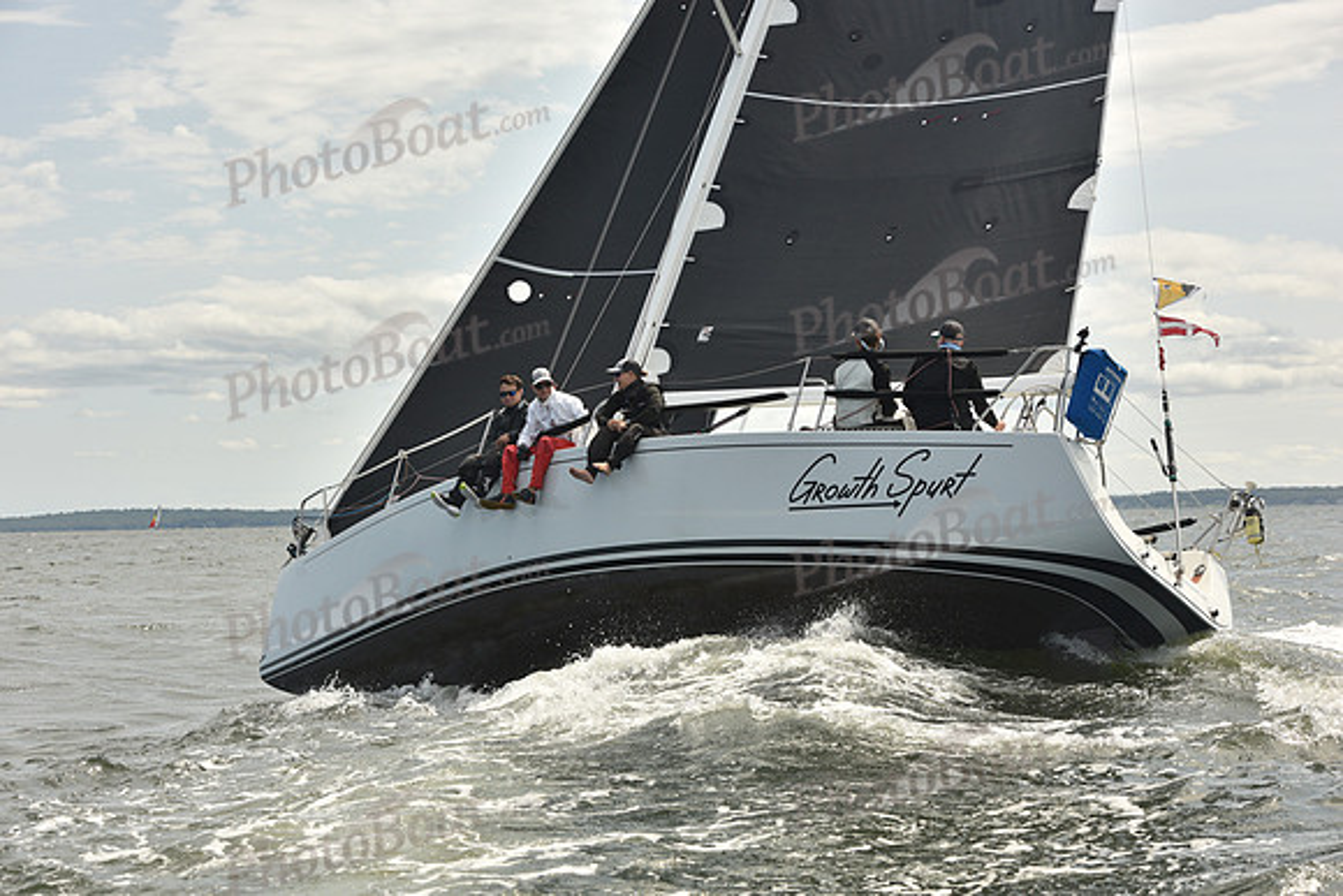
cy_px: 448
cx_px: 672
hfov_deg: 28.8
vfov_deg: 19.5
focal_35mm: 70
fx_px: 2612
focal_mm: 70
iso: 250
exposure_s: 1/800
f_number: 8
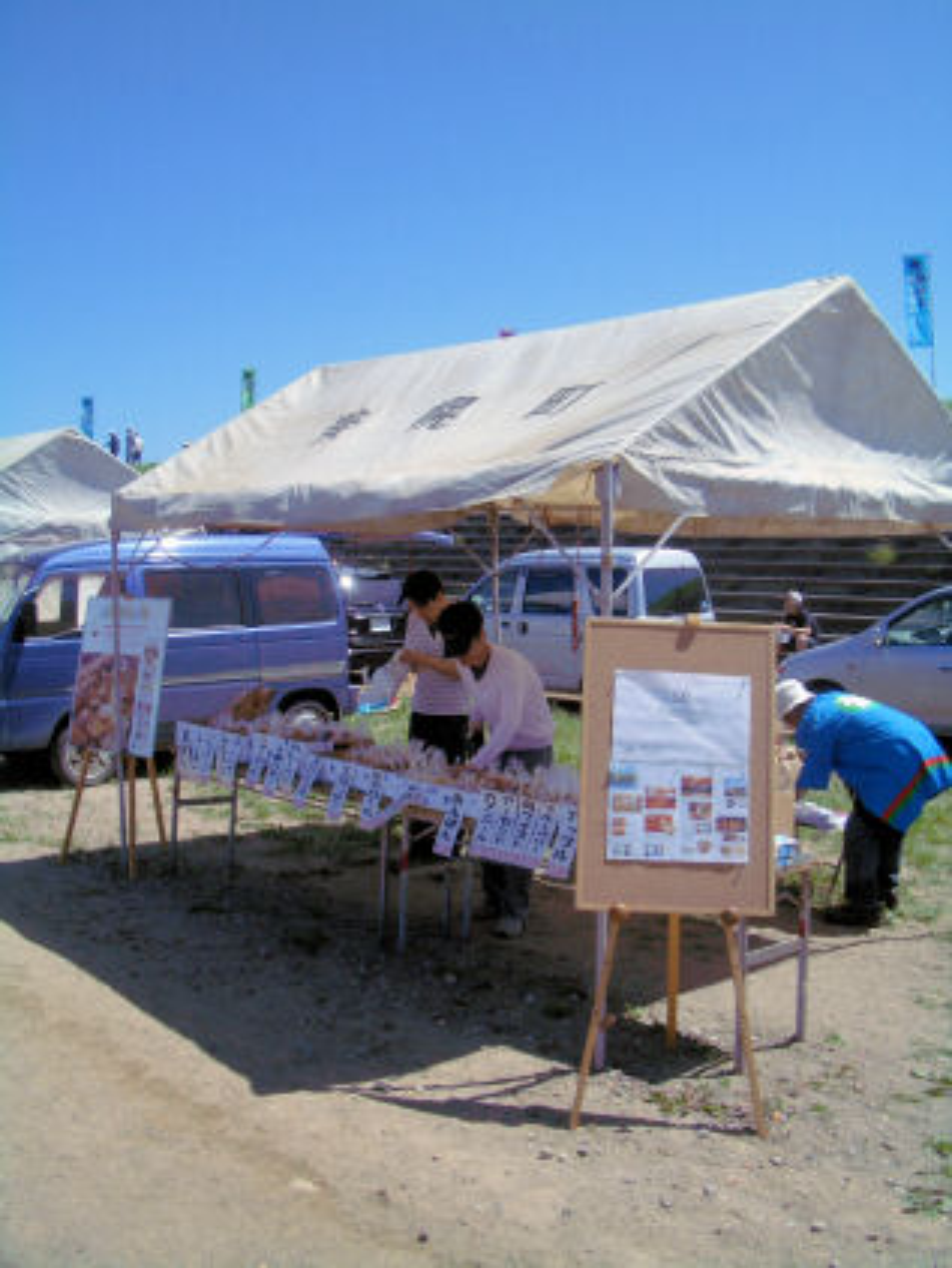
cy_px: 634
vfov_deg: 52.6
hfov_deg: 40.7
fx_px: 1282
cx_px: 476
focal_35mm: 35
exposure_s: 1/1000
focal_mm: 5.8
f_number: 4.3
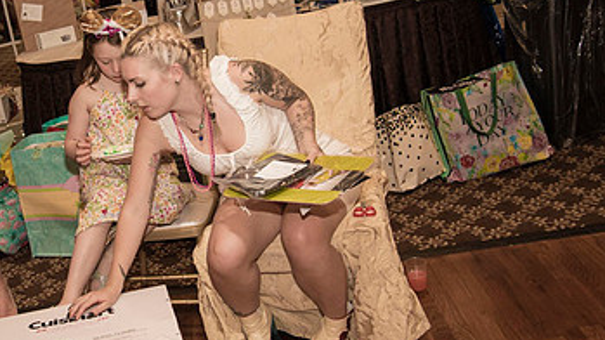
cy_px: 174
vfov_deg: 22.2
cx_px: 114
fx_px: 866
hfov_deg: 37.1
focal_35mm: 54
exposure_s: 1/200
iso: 640
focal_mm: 31
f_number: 4
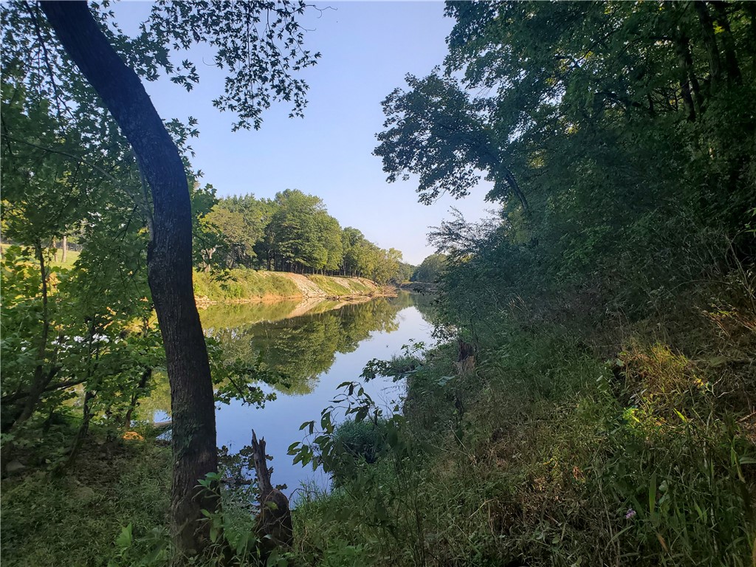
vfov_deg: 53.1
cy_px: 284
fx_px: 568
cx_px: 378
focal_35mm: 26
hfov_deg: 67.3
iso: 50
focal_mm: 4.3
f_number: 2.4
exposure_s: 1/758
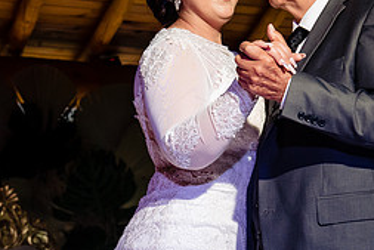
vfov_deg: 9.2
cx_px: 155
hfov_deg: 13.8
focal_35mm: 149
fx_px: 1549
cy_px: 82
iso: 2000
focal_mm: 65
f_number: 6.3
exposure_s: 1/200
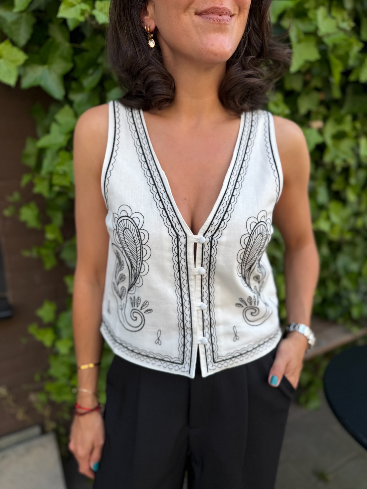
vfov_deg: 71.6
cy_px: 244
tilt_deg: -14.5
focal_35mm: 24
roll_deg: +0.7
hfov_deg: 56.8
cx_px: 184
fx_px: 339
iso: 80
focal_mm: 6.76
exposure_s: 1/543
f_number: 1.78
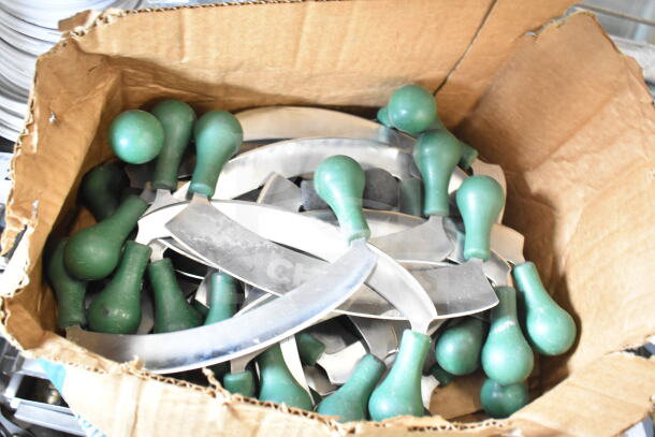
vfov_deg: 34.2
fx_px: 710
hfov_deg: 49.5
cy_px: 218
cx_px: 328
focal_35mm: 39
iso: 2500
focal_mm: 26
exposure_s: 1/40
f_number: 4
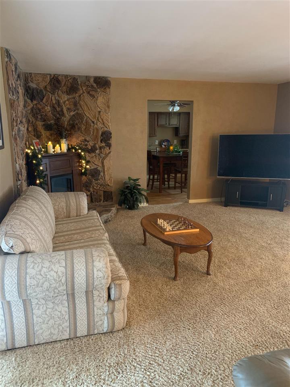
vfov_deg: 67.3
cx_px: 145
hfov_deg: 53.1
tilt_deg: -12.1
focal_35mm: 26
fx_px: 290
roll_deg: -0.2
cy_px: 194
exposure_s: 1/30
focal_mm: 4.25
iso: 640
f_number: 1.8
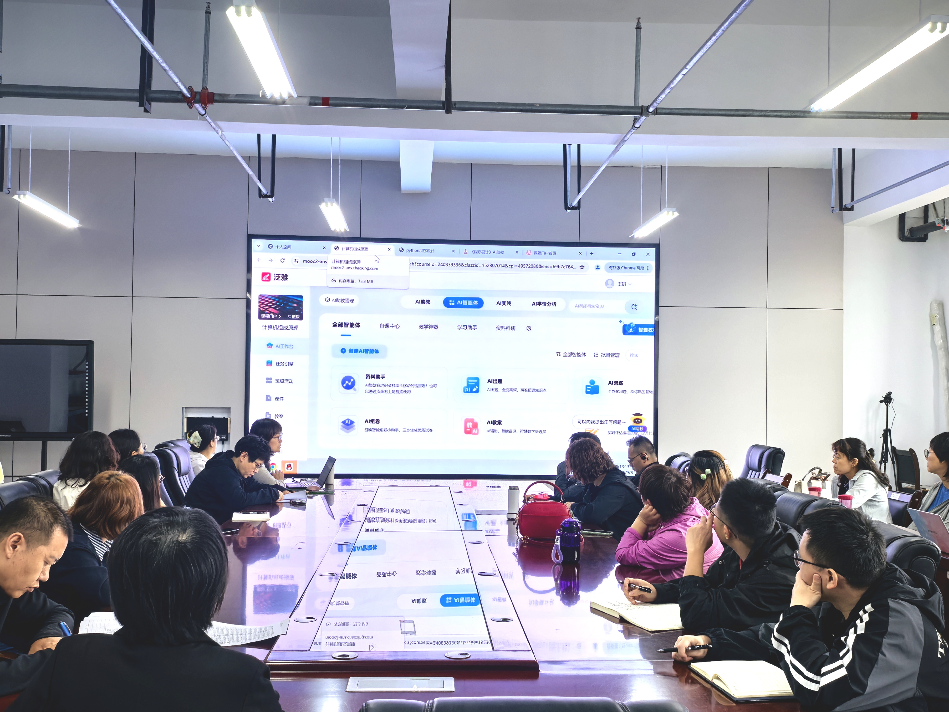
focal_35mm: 36
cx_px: 484
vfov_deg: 39.7
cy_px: 353
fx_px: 987
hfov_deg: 51.3
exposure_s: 1/50
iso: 320
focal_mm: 8.5
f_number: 4
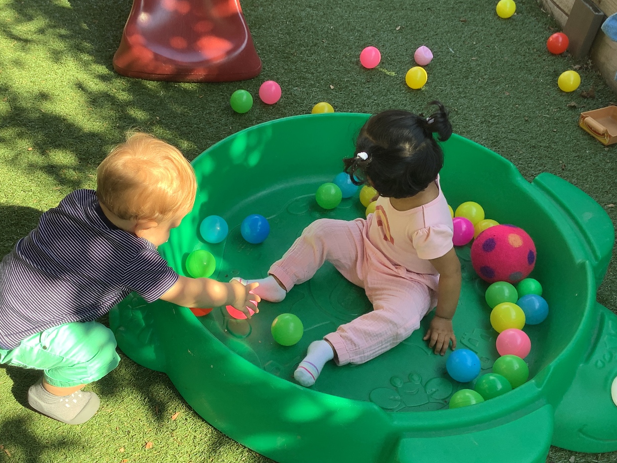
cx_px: 279
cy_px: 262
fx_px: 677
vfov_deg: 37.7
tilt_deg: -47.0
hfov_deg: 48.9
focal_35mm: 38
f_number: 2.4
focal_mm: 3.3
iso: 25
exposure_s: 1/122
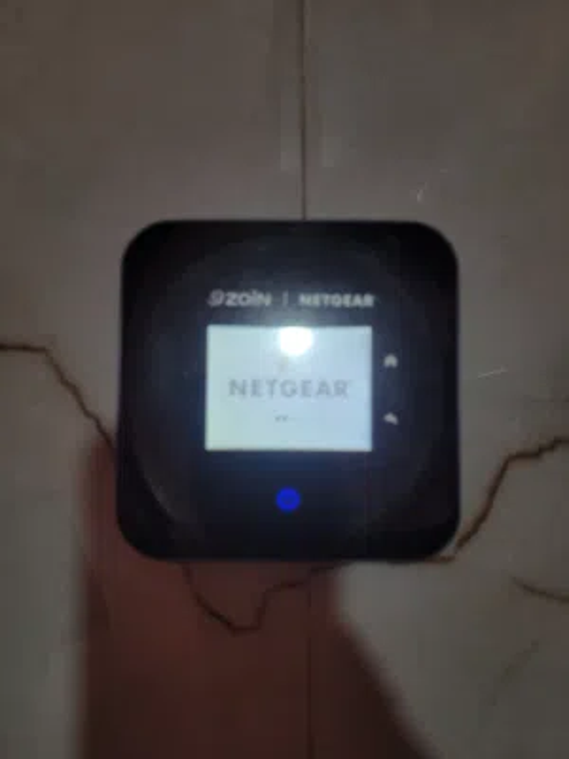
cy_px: 380
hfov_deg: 53.1
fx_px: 570
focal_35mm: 26
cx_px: 284
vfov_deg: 67.3
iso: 50
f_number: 1.8
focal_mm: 5.4
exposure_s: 1/100
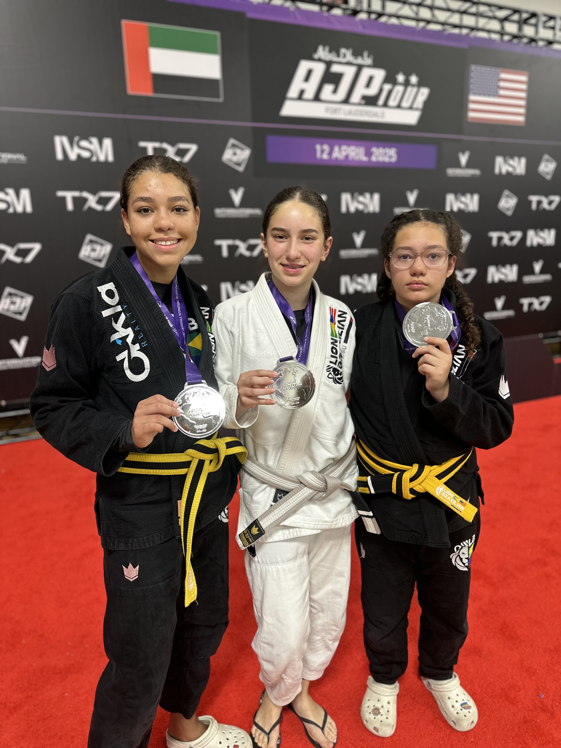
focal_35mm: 24
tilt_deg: -13.2
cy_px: 374
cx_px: 280
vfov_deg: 71.6
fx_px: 519
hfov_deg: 56.8
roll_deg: +0.8
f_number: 1.78
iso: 160
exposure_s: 1/60
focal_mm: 6.86
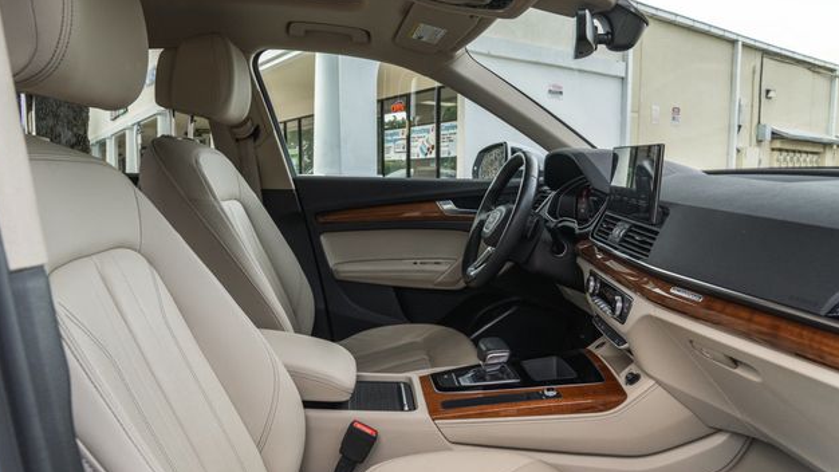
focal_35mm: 26
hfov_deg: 71.9
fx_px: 578
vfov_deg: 44.4
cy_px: 237
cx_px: 413
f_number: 8
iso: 640
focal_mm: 24
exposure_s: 1/100
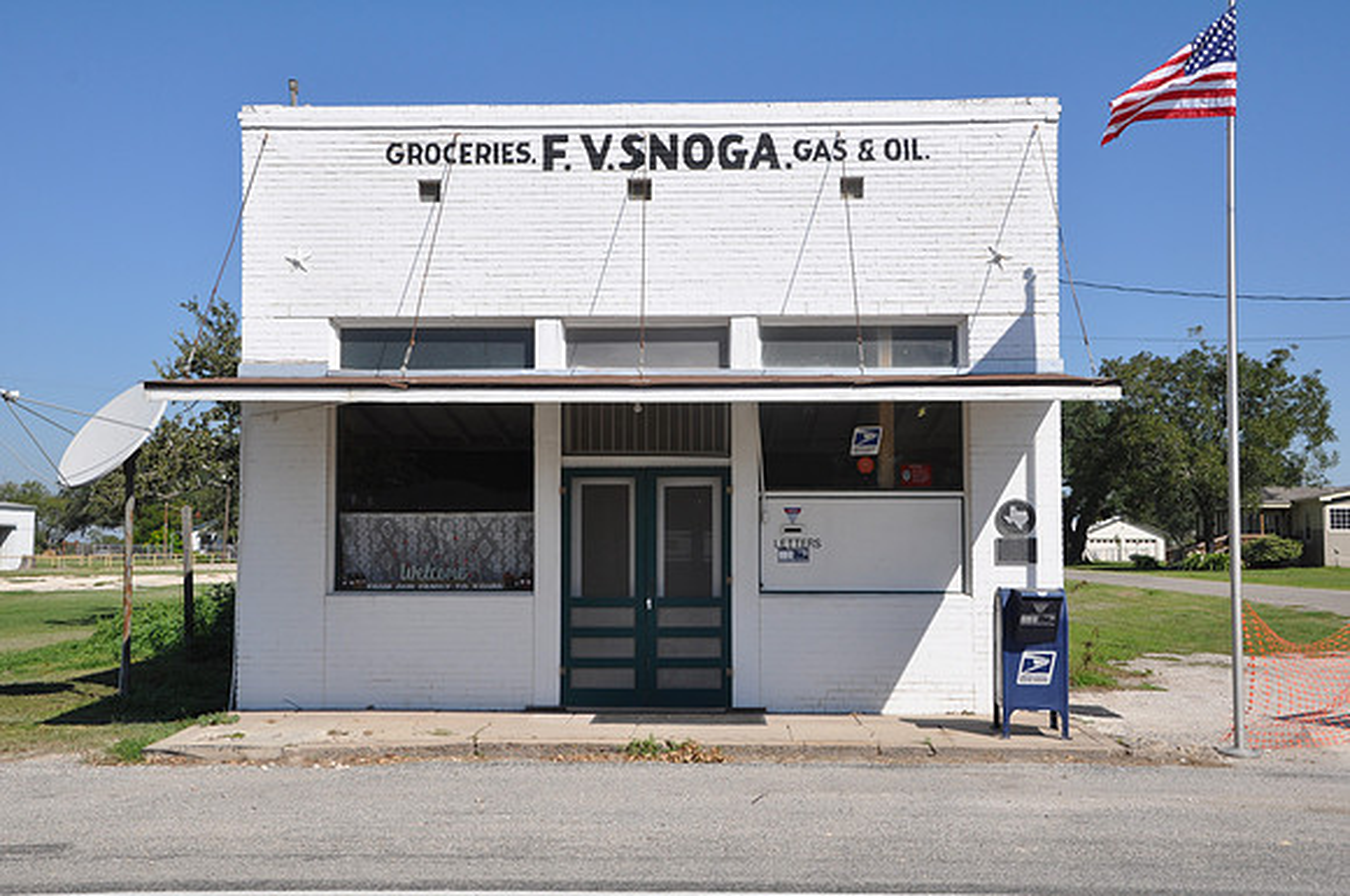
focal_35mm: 42
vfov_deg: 31.8
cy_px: 448
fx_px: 1573
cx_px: 675
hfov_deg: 46.5
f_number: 13
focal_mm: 28
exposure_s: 1/160
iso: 200
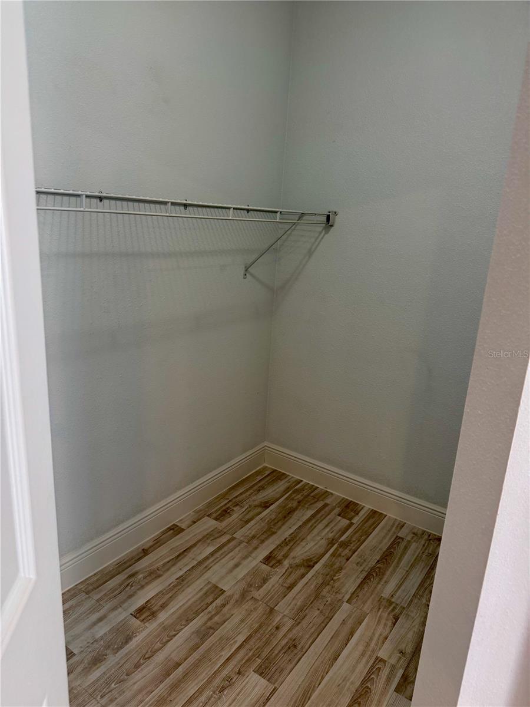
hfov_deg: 56.8
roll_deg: -3.3
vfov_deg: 71.6
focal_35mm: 24
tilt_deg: -15.5
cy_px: 354
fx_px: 490
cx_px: 265
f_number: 1.78
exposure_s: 1/120
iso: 160
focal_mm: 6.76
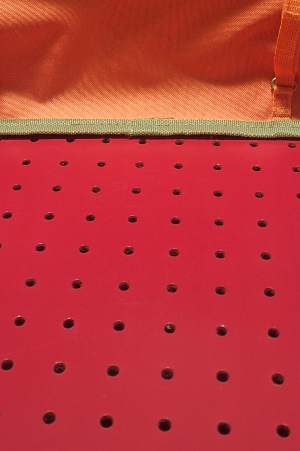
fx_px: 700
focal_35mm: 56
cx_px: 135
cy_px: -9
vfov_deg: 32.5
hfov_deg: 24.2
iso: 400
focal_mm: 5.54
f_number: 1.8
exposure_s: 1/24
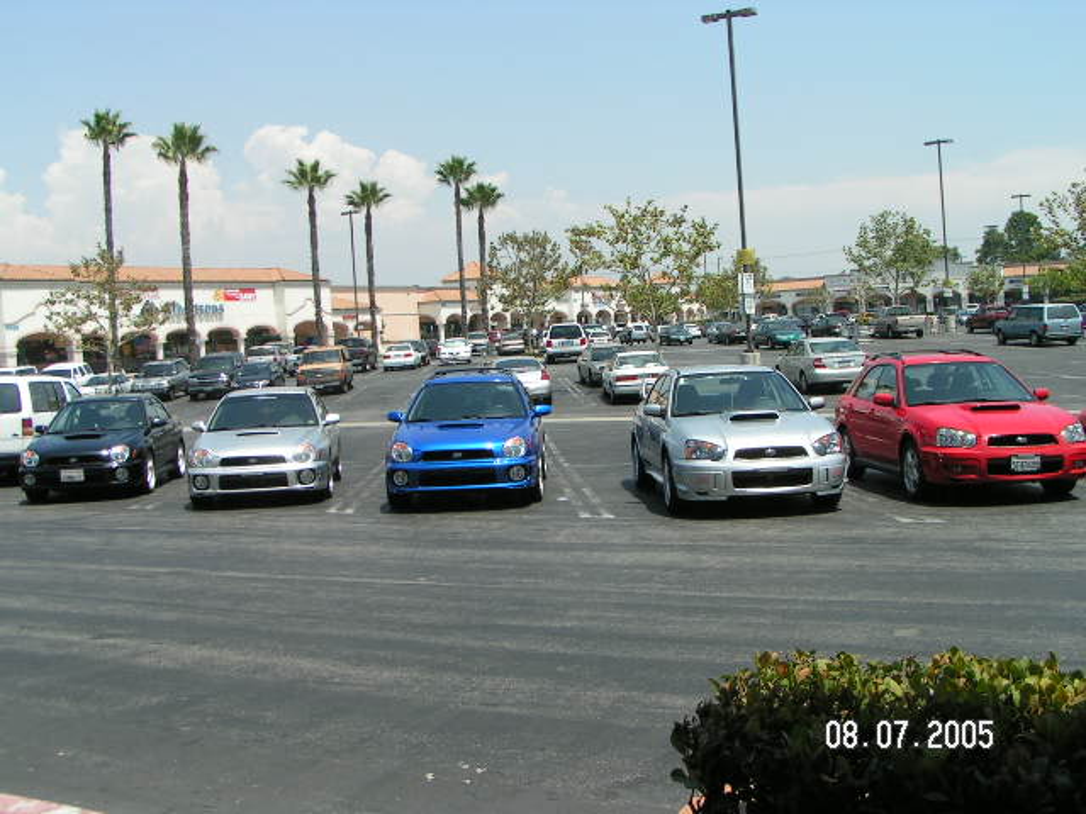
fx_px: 1192
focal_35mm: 38
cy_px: 407
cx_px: 543
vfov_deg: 37.7
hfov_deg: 49.0
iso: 50
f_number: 5.6
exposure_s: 1/320
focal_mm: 5.8
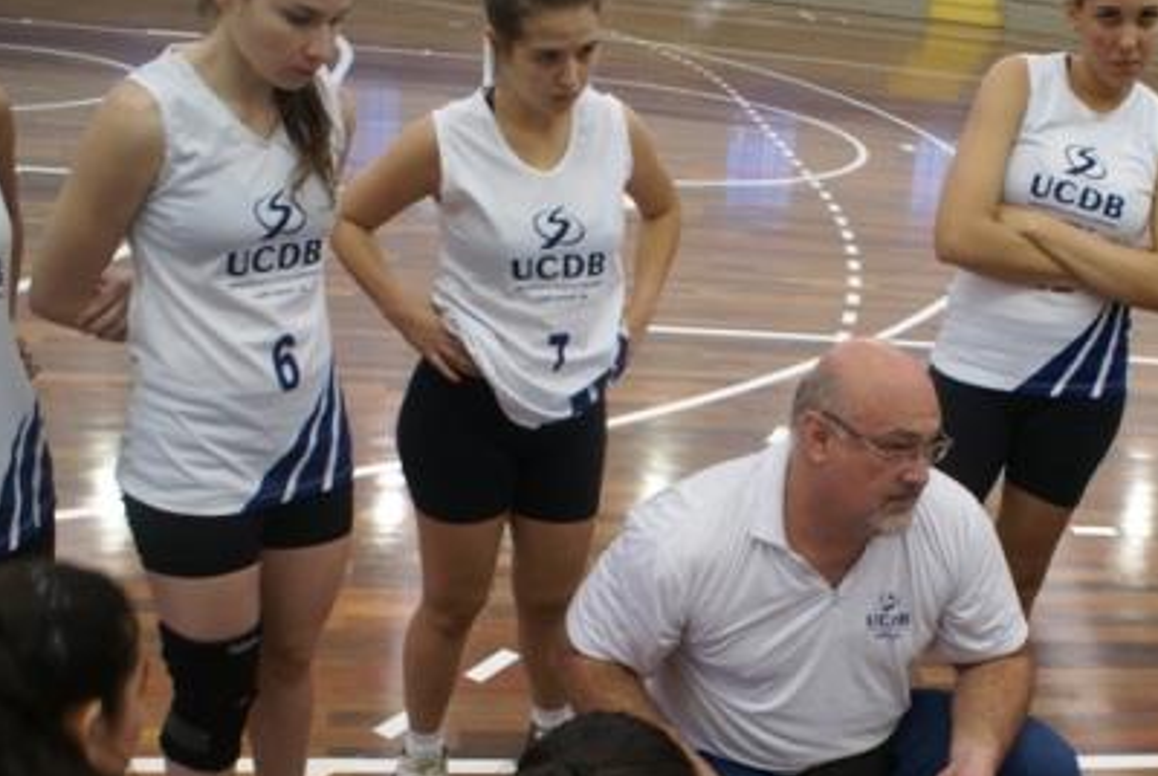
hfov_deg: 40.3
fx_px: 1546
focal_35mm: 48
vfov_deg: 27.7
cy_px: 592
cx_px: 819
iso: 100
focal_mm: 20
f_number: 4.5
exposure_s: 1/40
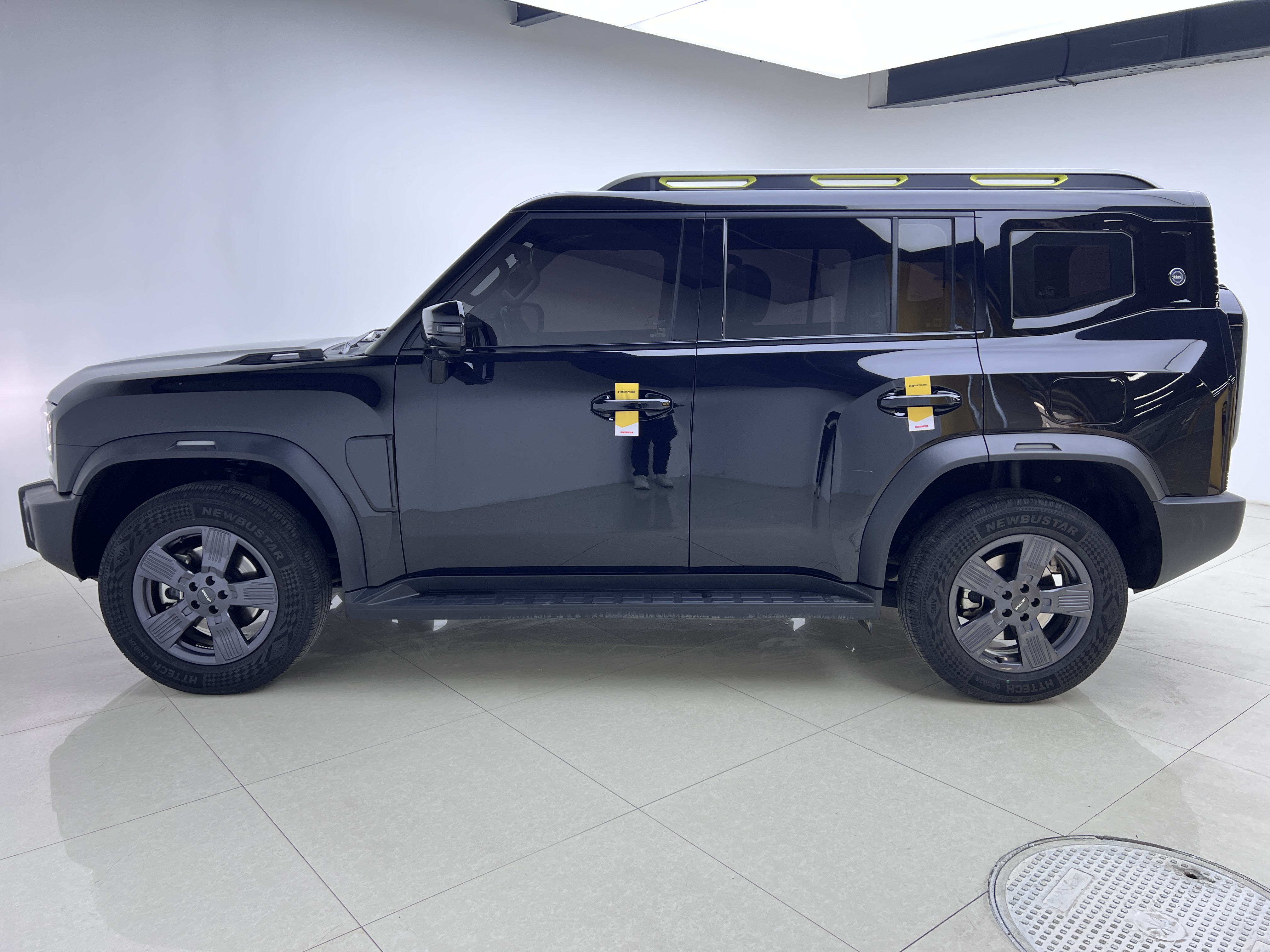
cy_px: 476
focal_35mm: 26
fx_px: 954
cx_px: 635
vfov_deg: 53.1
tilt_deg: -11.9
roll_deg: -1.3
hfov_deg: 67.3
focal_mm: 5.7
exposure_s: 1/100
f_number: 1.5
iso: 50
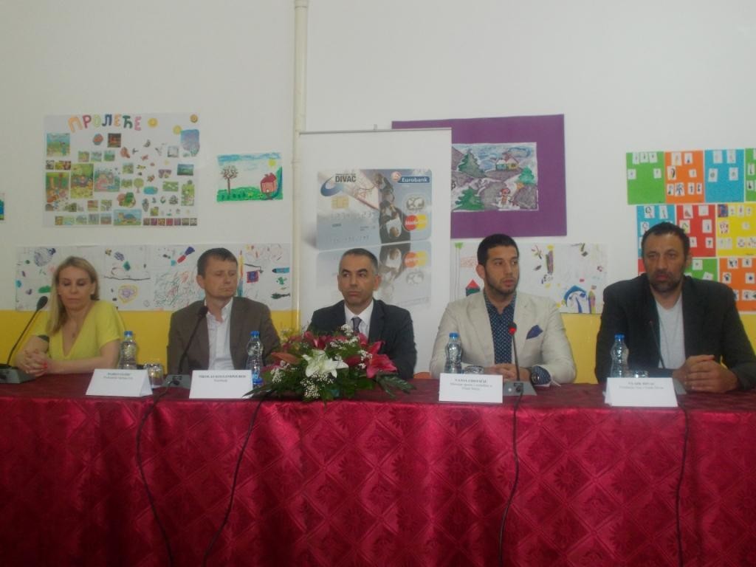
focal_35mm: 39
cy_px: 284
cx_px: 378
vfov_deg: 36.8
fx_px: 852
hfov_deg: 47.9
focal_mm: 6.9
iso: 320
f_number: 3.9
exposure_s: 1/30
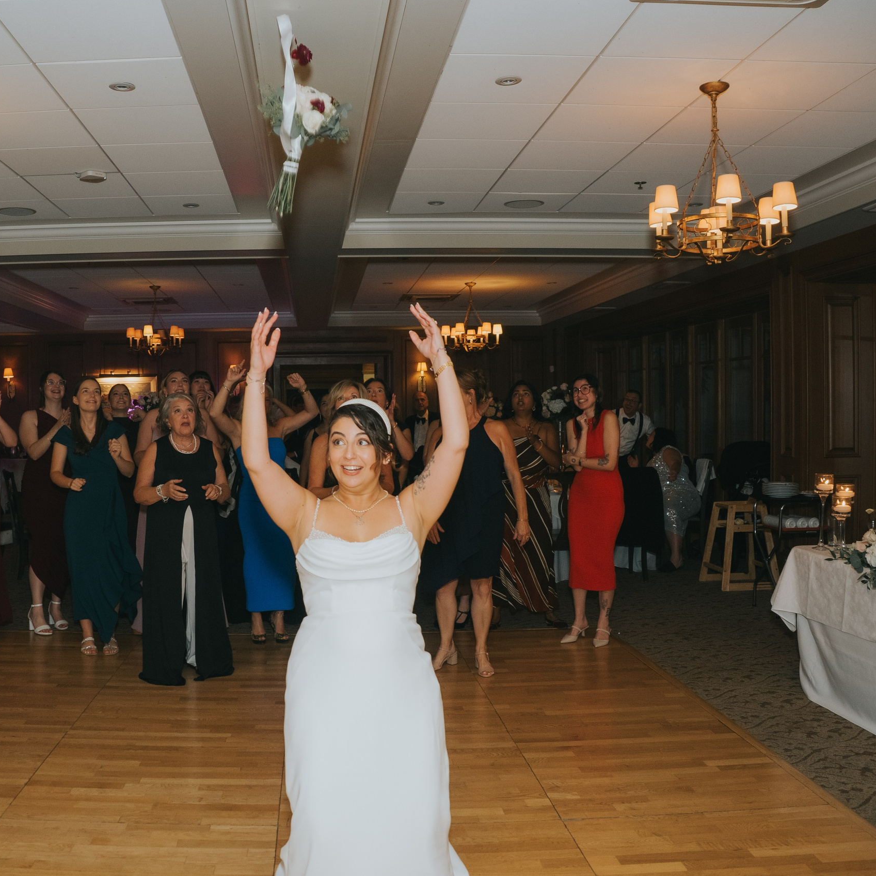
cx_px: 308
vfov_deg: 51.1
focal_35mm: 32
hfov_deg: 50.4
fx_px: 916
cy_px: 437
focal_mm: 12
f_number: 2.8
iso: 500
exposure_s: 1/125
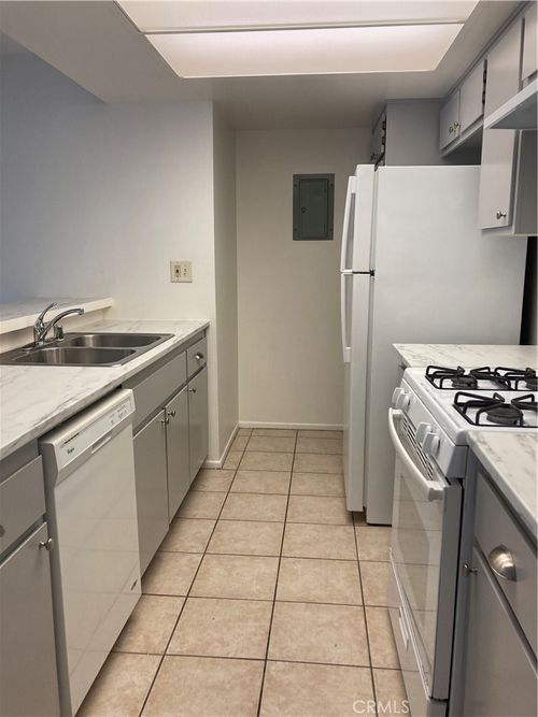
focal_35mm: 28
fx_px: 580
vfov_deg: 63.5
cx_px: 269
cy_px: 358
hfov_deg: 49.7
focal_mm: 3.99
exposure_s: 1/60
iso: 64
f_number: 1.8
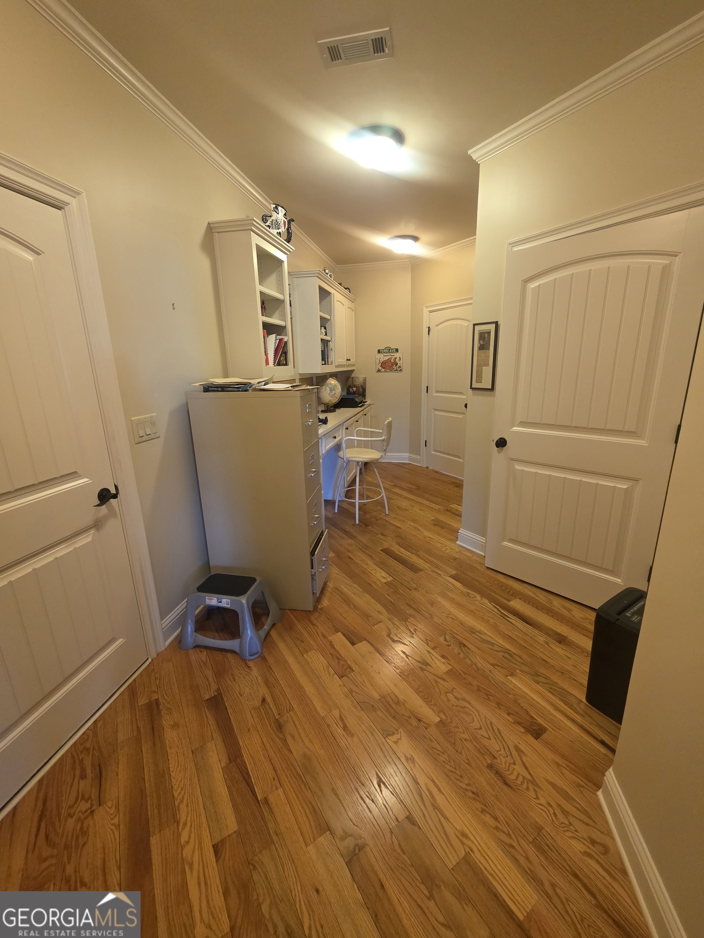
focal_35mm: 13
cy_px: 469
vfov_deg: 106.2
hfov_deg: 89.9
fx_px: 353
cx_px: 352
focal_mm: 2.2
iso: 400
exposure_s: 1/60
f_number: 1.9
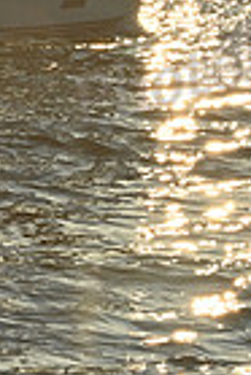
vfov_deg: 5.4
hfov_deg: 3.7
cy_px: -318
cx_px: -66
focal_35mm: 375
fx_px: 3912
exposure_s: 1/1000
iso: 800
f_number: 22
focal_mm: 90
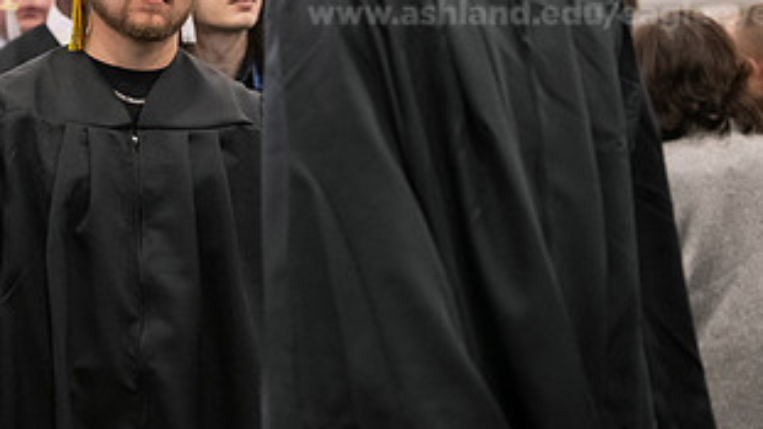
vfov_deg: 6.1
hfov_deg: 10.8
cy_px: 65
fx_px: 4026
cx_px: 196
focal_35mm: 199
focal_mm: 102
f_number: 3.2
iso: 3200
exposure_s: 1/200
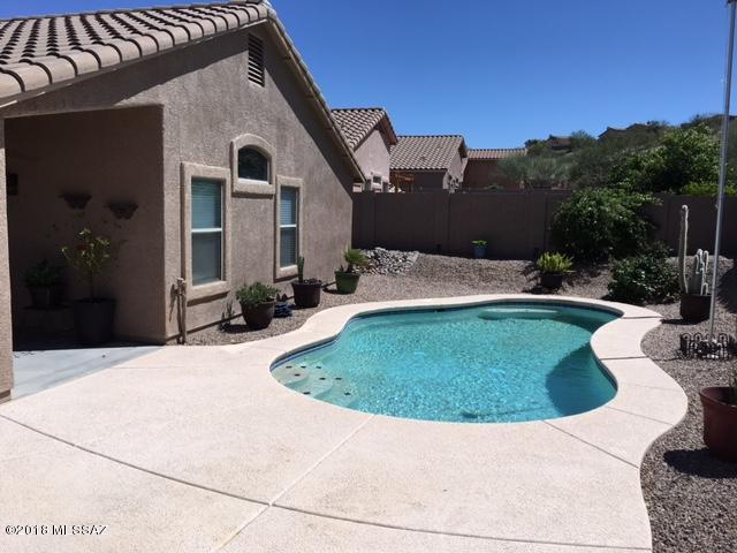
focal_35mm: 29
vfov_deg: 48.2
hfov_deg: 61.7
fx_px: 617
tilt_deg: -6.7
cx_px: 368
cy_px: 276
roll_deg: -0.4
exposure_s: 1/3663
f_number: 2.2
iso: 25
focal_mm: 4.15
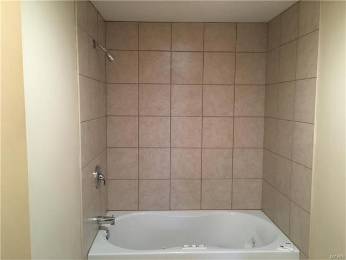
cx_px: 173
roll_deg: -0.1
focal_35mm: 29
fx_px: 290
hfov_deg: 61.7
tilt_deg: -5.3
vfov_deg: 48.2
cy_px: 130
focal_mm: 4.15
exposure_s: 1/15
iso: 100
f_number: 2.2
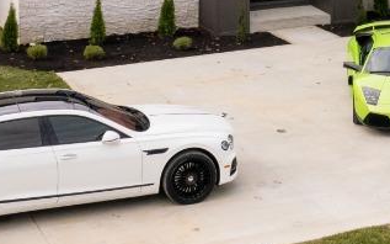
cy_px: -206
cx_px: 418
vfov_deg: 11.4
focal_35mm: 106
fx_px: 1126
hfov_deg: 18.9
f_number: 2.8
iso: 100
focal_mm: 8.38
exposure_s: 1/400
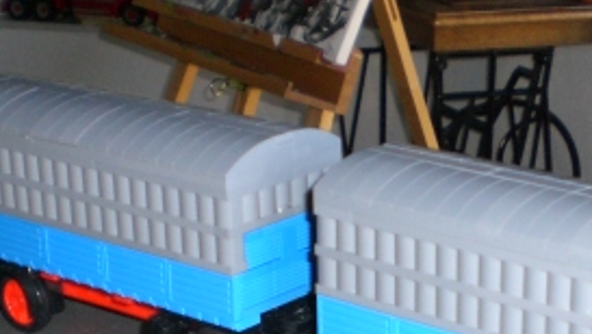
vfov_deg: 12.3
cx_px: 481
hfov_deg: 21.7
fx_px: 1524
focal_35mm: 97
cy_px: 380
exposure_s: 1/60
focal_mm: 6.3
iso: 200
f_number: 3.1
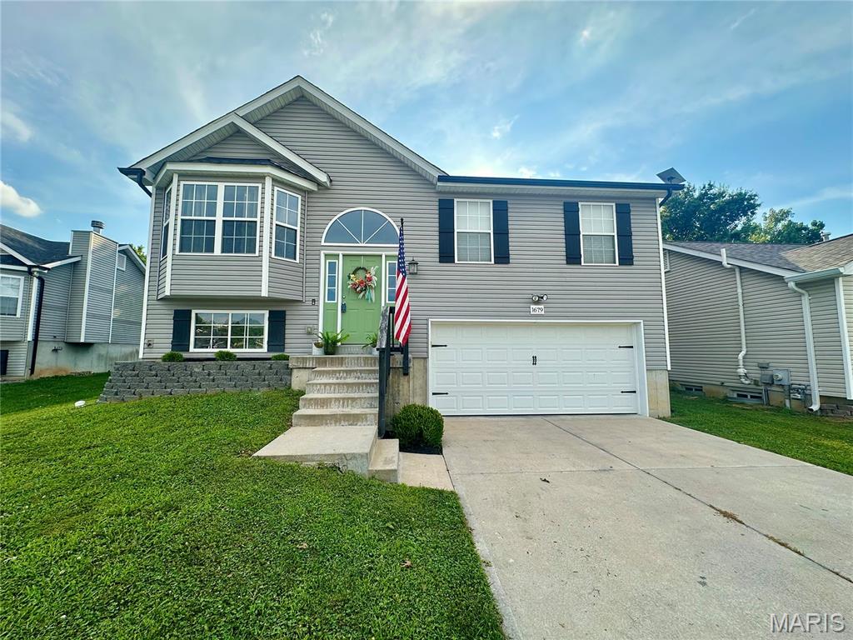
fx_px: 345
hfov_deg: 102.1
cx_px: 426
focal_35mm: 14
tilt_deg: +4.8
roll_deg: -0.1
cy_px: 320
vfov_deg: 85.7
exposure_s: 1/955
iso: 50
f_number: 2.2
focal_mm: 2.22
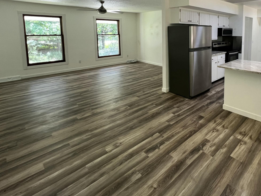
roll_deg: -0.5
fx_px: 151
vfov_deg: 62.1
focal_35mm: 20
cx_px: 190
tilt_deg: -5.4
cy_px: 48
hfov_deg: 76.8
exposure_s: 1/120
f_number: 1.8
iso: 160
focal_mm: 1.57
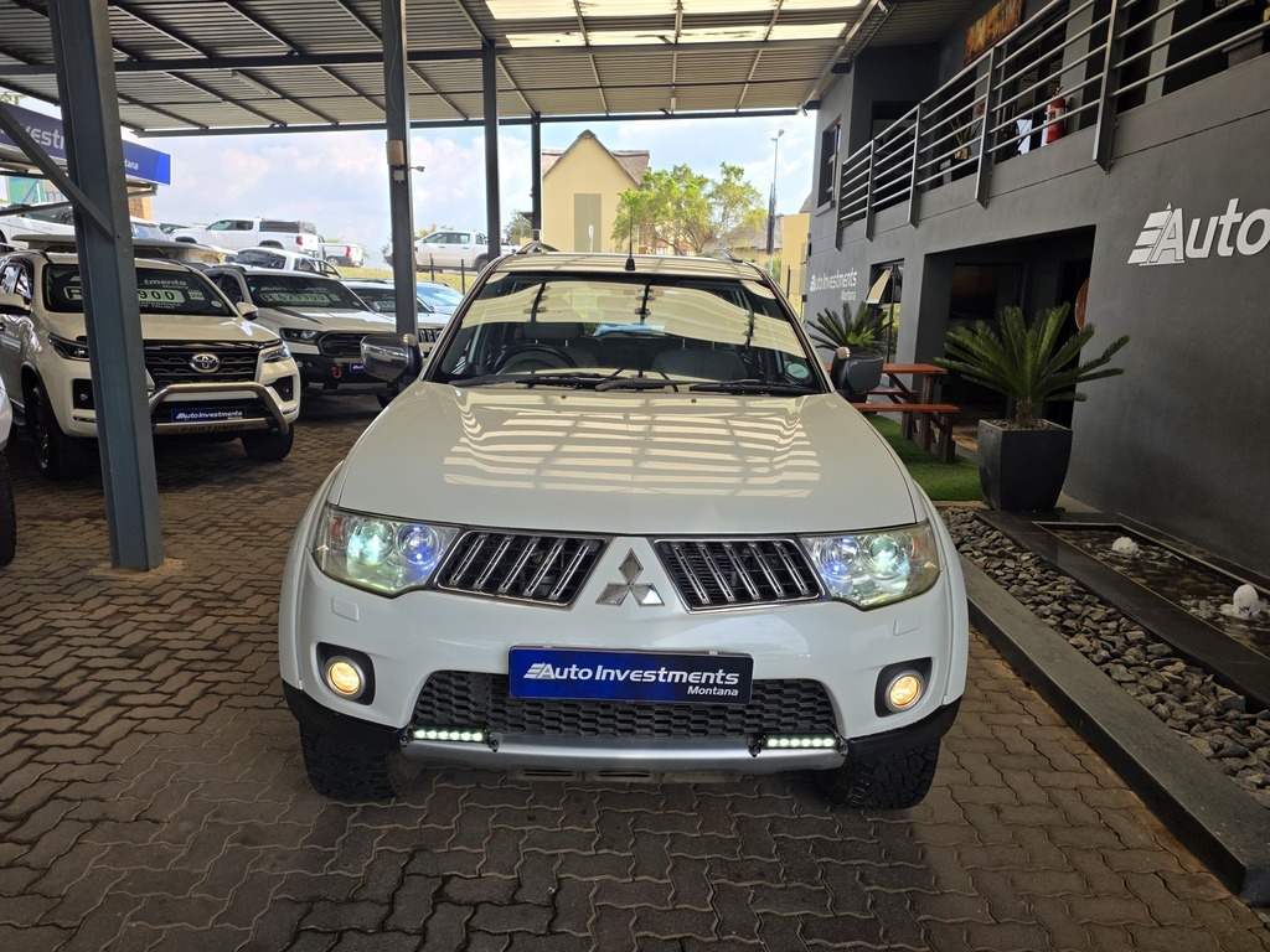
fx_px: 844
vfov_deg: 58.9
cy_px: 476
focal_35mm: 23
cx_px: 635
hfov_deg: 73.9
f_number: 1.7
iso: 80
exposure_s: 1/2384
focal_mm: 6.25
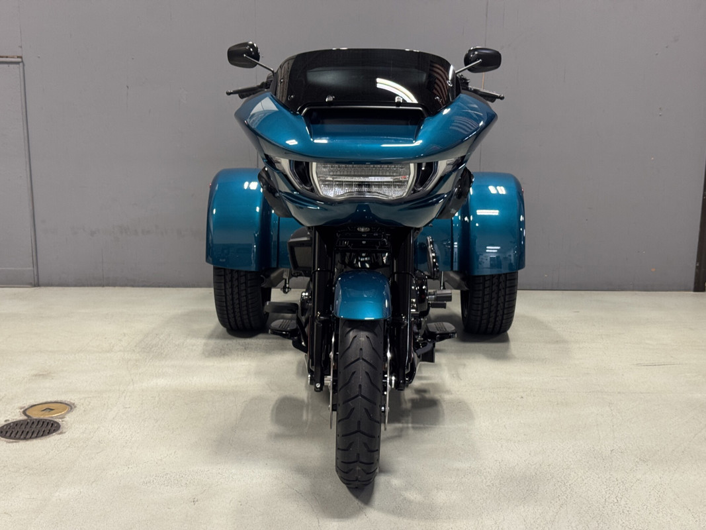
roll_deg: -0.7
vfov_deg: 30.3
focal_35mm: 48
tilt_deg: -12.4
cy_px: 265
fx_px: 979
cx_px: 353
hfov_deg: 39.7
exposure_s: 1/60
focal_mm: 6.76
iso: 200
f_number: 1.78
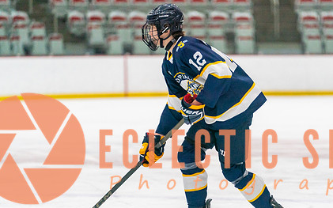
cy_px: 149
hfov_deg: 8.3
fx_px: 2305
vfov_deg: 5.2
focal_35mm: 254
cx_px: 198
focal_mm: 181
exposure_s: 1/1600
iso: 4000
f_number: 2.8
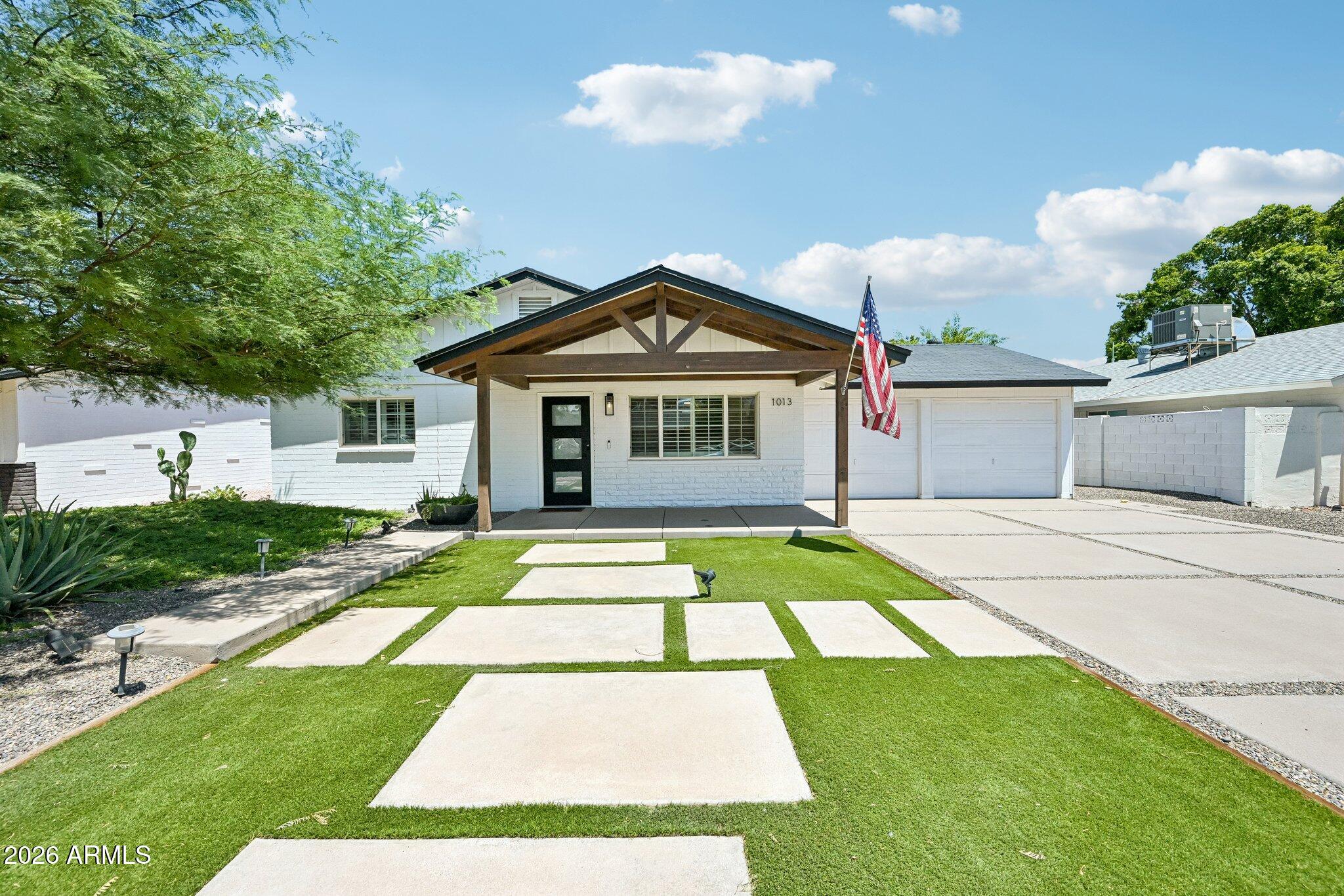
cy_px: 448
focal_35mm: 14
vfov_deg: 81.2
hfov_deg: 104.3
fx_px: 523
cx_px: 672
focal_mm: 14
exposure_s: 1/2000
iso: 640
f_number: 8
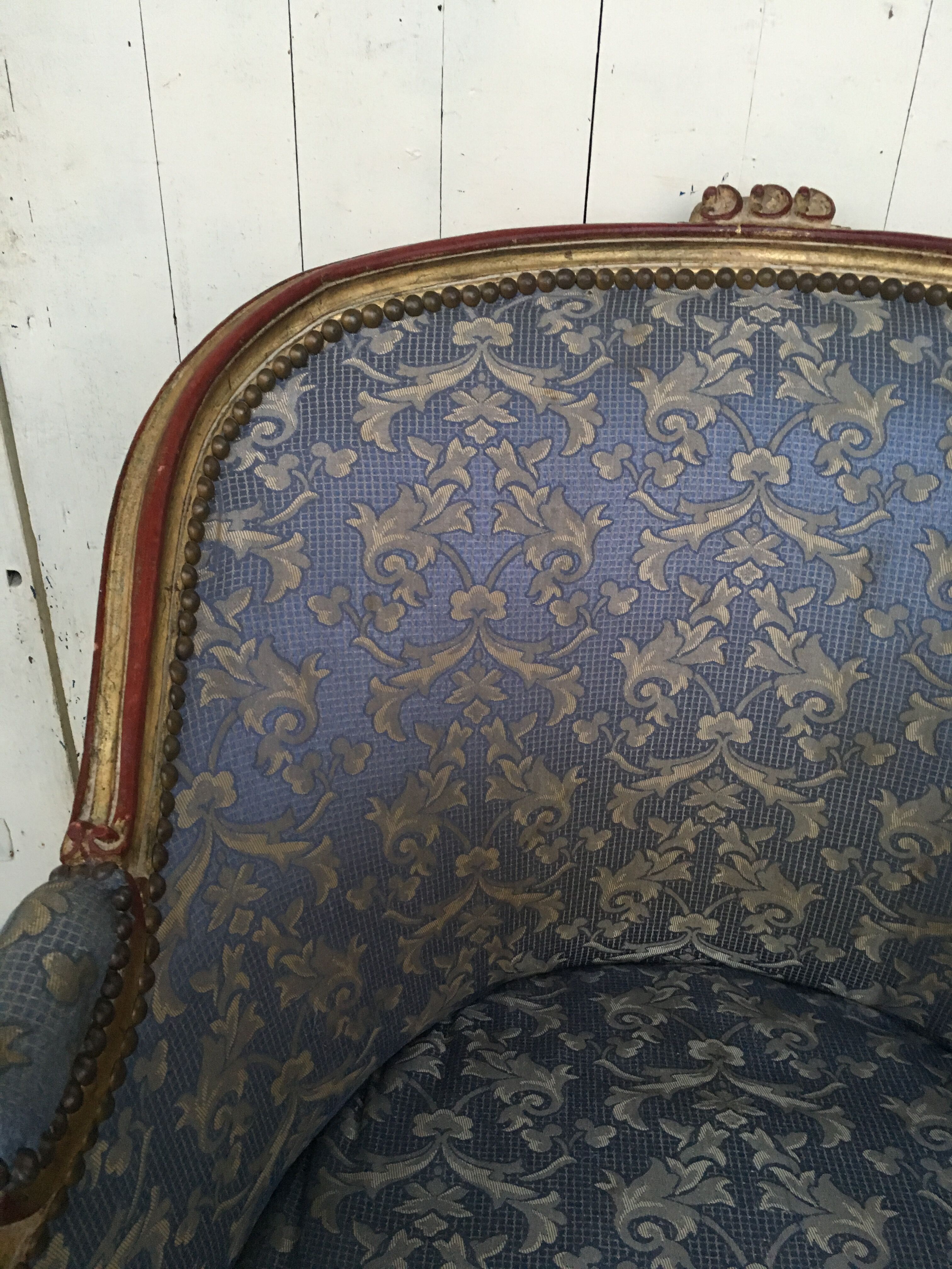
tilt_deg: -30.8
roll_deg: -2.2
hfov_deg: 48.2
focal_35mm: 29
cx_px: 476
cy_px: 634
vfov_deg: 61.7
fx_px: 1063
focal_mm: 4.15
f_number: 2.2
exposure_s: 1/33
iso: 200
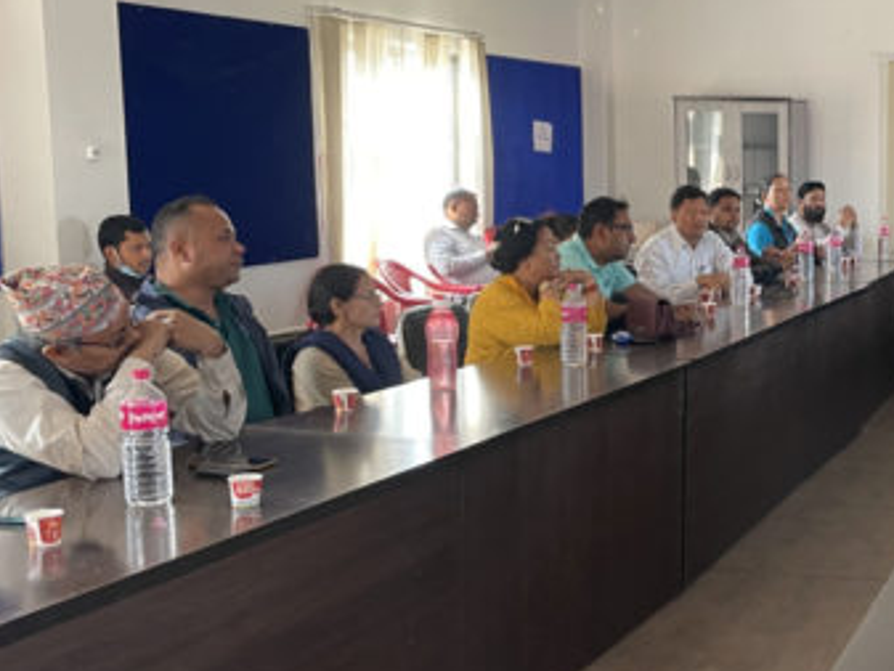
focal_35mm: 54
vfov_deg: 27.0
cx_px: 883
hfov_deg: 32.8
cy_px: 365
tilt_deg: -8.7
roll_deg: -1.8
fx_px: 1395
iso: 125
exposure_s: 1/60
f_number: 1.6
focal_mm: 4.2
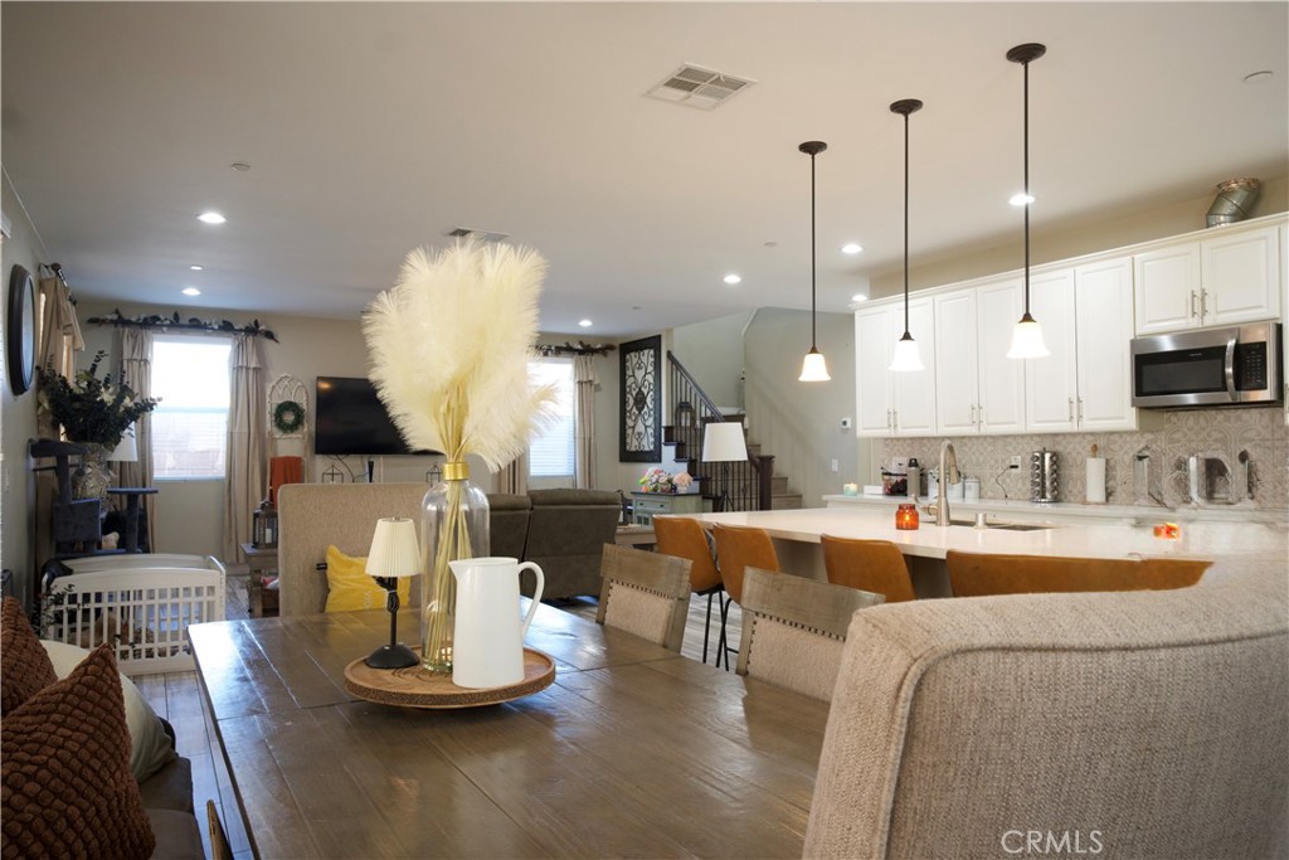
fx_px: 806
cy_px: 430
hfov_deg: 77.3
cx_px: 644
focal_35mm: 22
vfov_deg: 56.2
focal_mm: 15
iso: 400
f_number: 8
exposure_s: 1/8
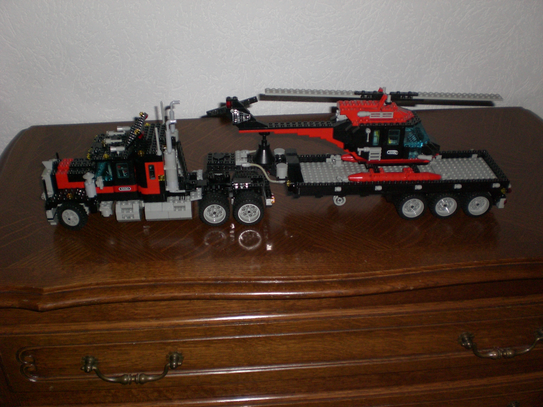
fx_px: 596
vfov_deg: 37.7
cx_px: 272
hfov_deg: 49.0
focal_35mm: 38
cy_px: 204
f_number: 3.1
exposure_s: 1/60
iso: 200
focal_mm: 6.3
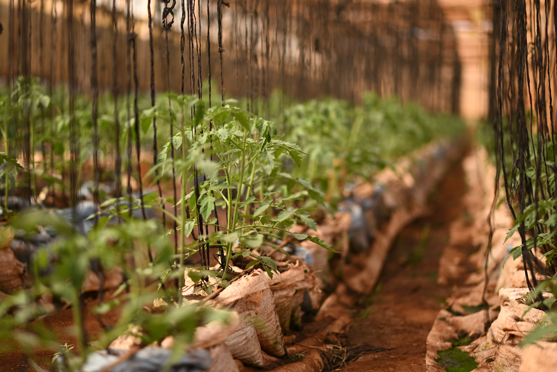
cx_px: 278
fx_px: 1315
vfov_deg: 16.1
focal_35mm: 85
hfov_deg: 23.9
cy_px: 186
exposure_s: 1/3200
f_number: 2
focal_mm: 85
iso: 400
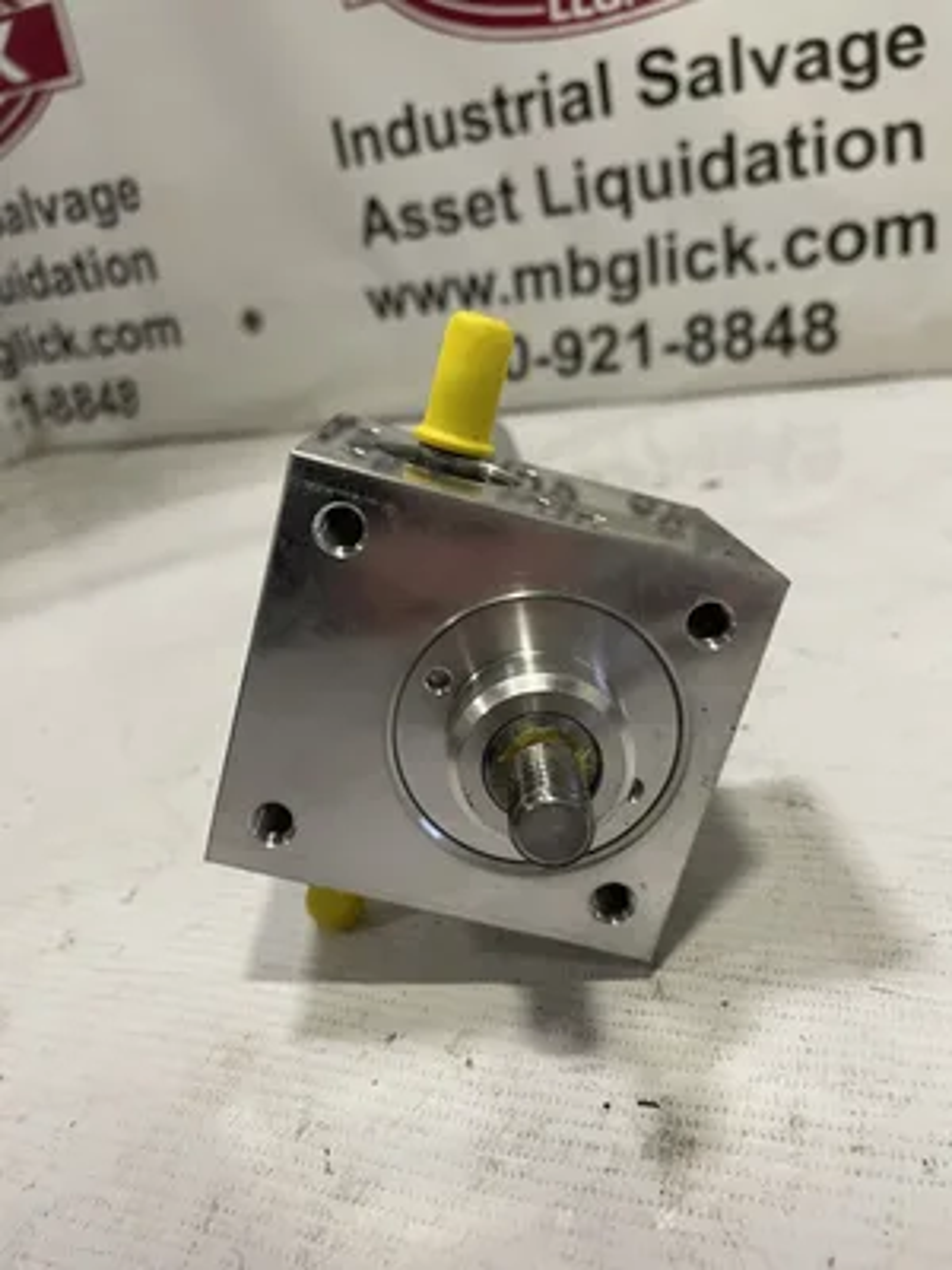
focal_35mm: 26
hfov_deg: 53.1
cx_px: 476
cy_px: 635
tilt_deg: -21.7
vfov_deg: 67.3
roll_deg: +11.3
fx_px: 953
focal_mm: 4.2
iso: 160
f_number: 1.6
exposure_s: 1/60
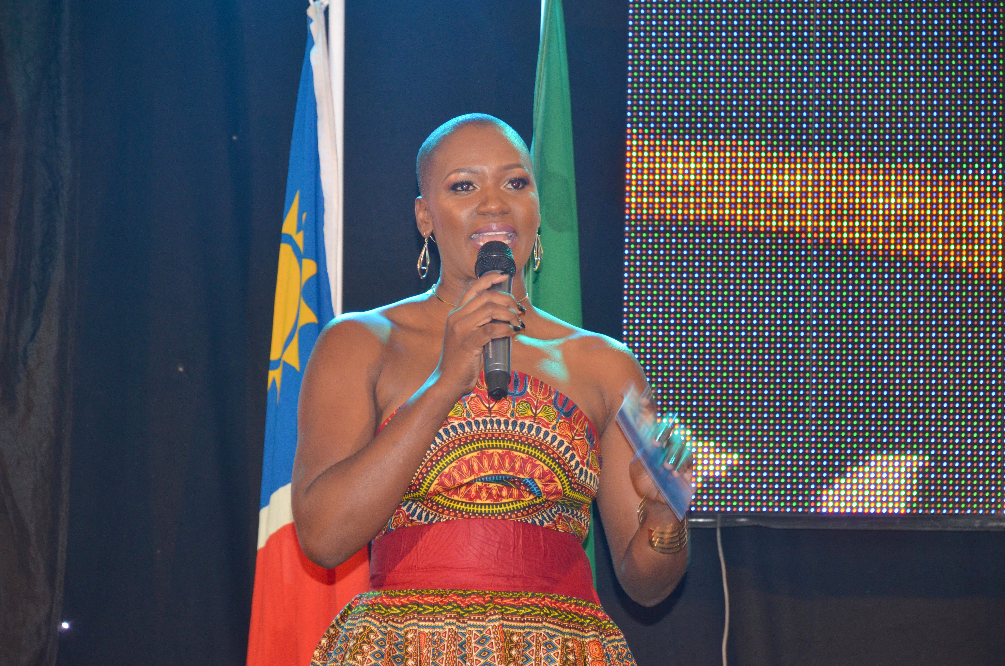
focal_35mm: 142
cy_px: 333
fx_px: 3970
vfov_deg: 9.6
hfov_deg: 14.4
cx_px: 502
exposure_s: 1/60
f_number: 5.6
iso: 800
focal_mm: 95
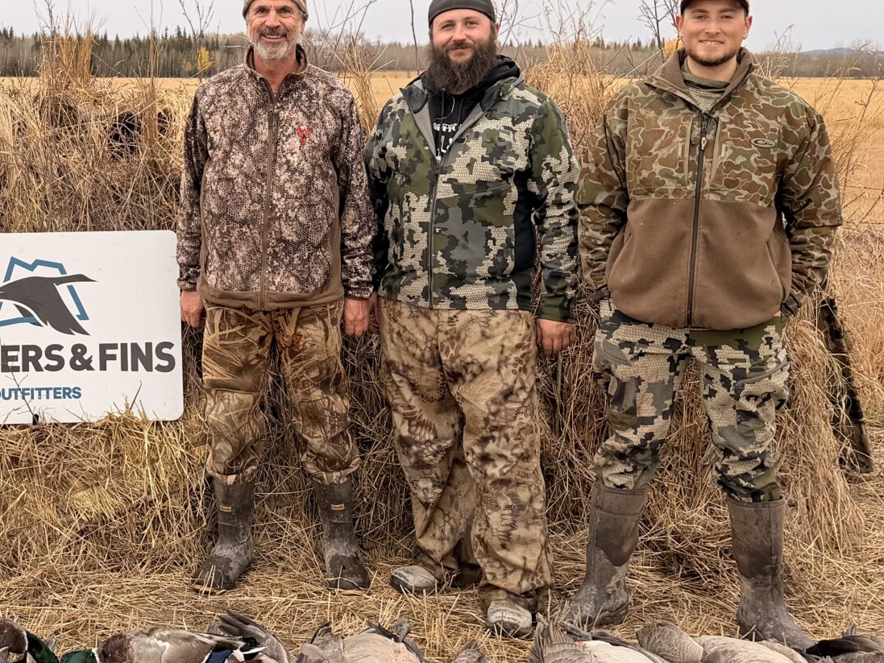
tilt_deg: -6.9
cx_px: 98
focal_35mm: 56
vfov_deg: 26.0
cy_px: 253
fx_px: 1430
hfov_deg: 32.7
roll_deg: -0.3
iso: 80
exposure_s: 1/643
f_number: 1.78
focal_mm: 6.76
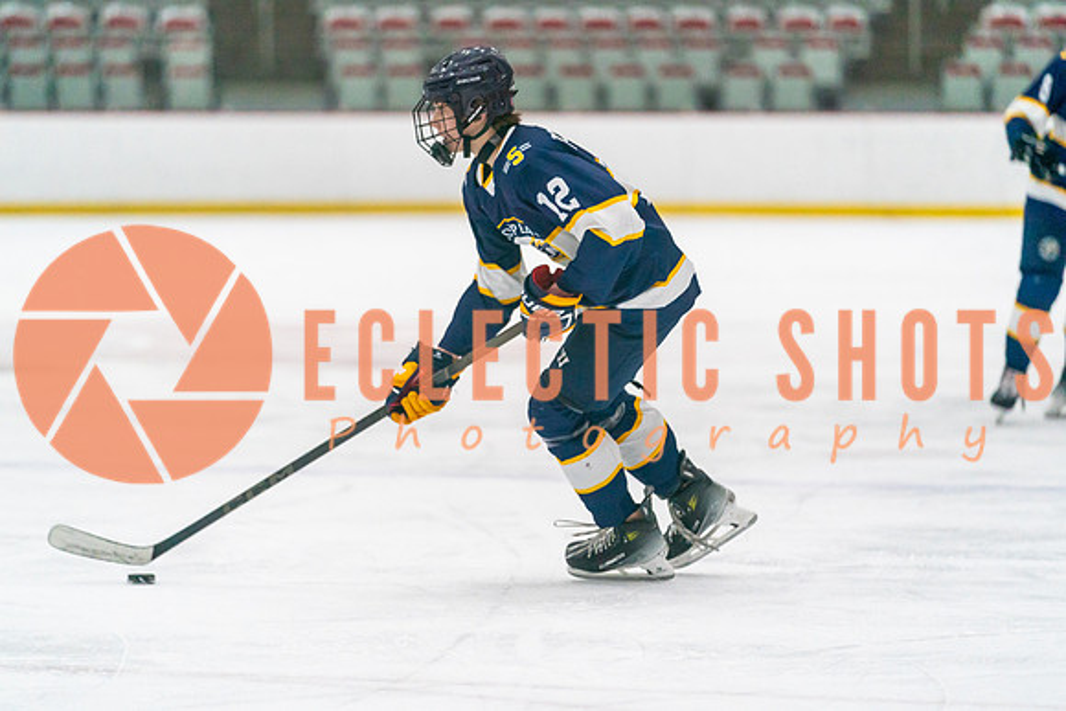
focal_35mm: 194
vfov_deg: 7.1
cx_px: 533
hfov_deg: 10.6
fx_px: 5746
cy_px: 356
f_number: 2.8
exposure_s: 1/1600
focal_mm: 194
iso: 4000
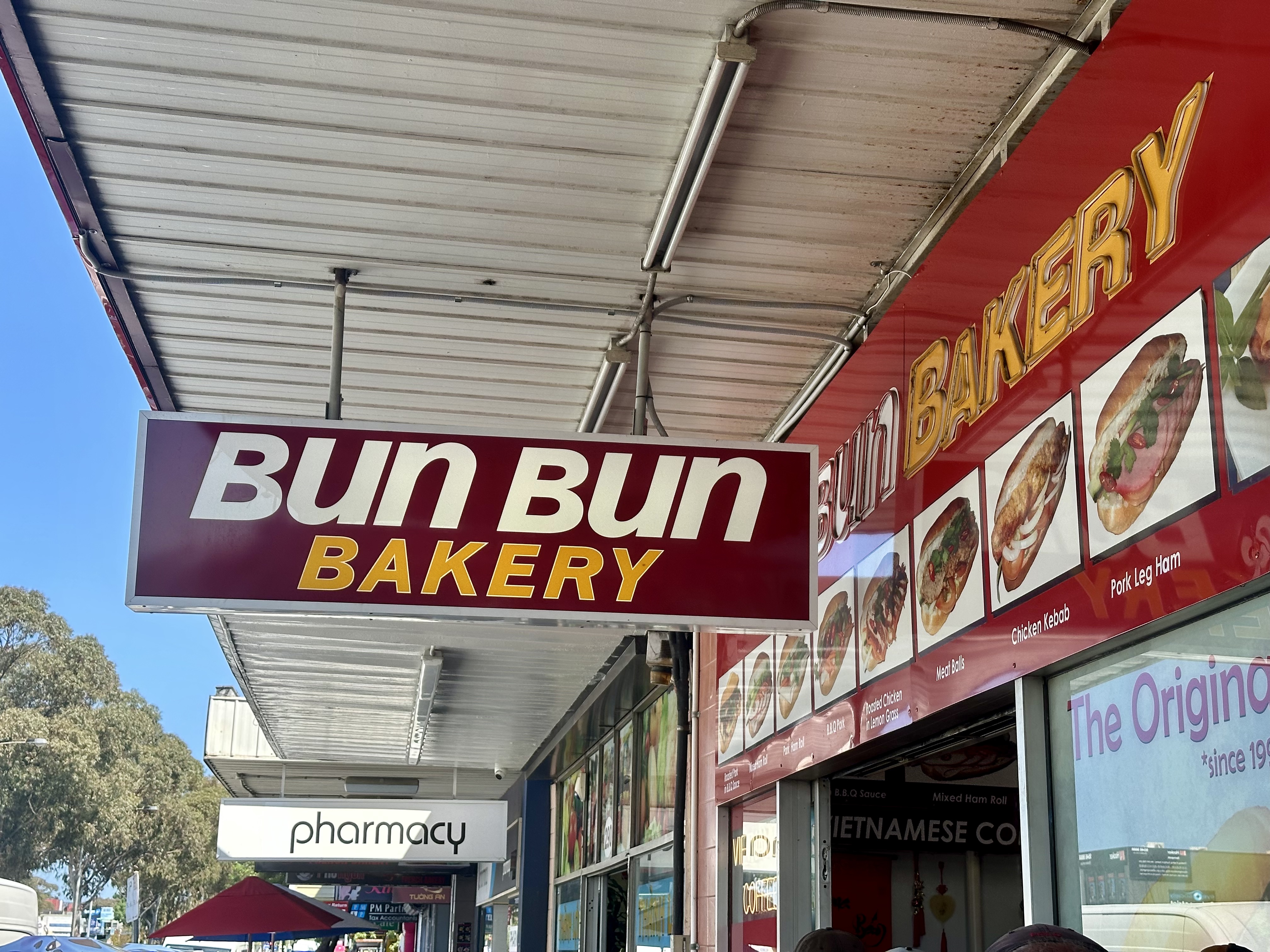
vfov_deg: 30.3
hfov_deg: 39.7
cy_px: 476
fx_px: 1761
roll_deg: -1.6
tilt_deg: +14.4
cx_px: 635
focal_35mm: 48
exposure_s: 1/953
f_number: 1.78
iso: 64
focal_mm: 6.86
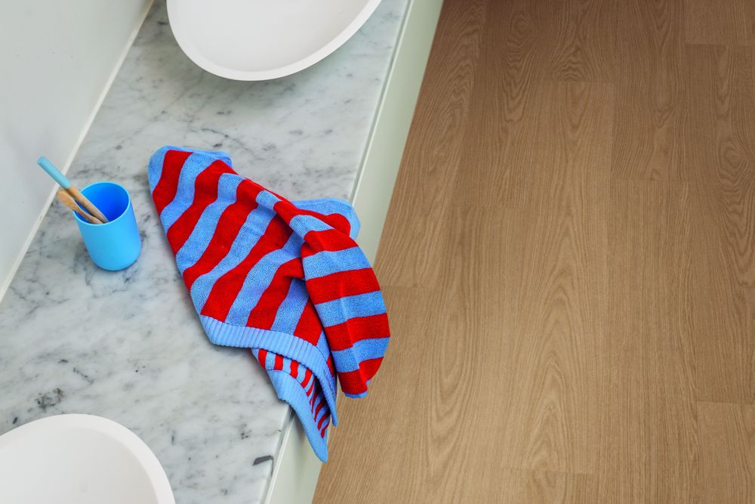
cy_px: 252
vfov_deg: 27.0
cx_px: 378
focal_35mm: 50
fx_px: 1049
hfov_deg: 39.6
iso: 800
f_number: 5
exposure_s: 1/400
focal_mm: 50
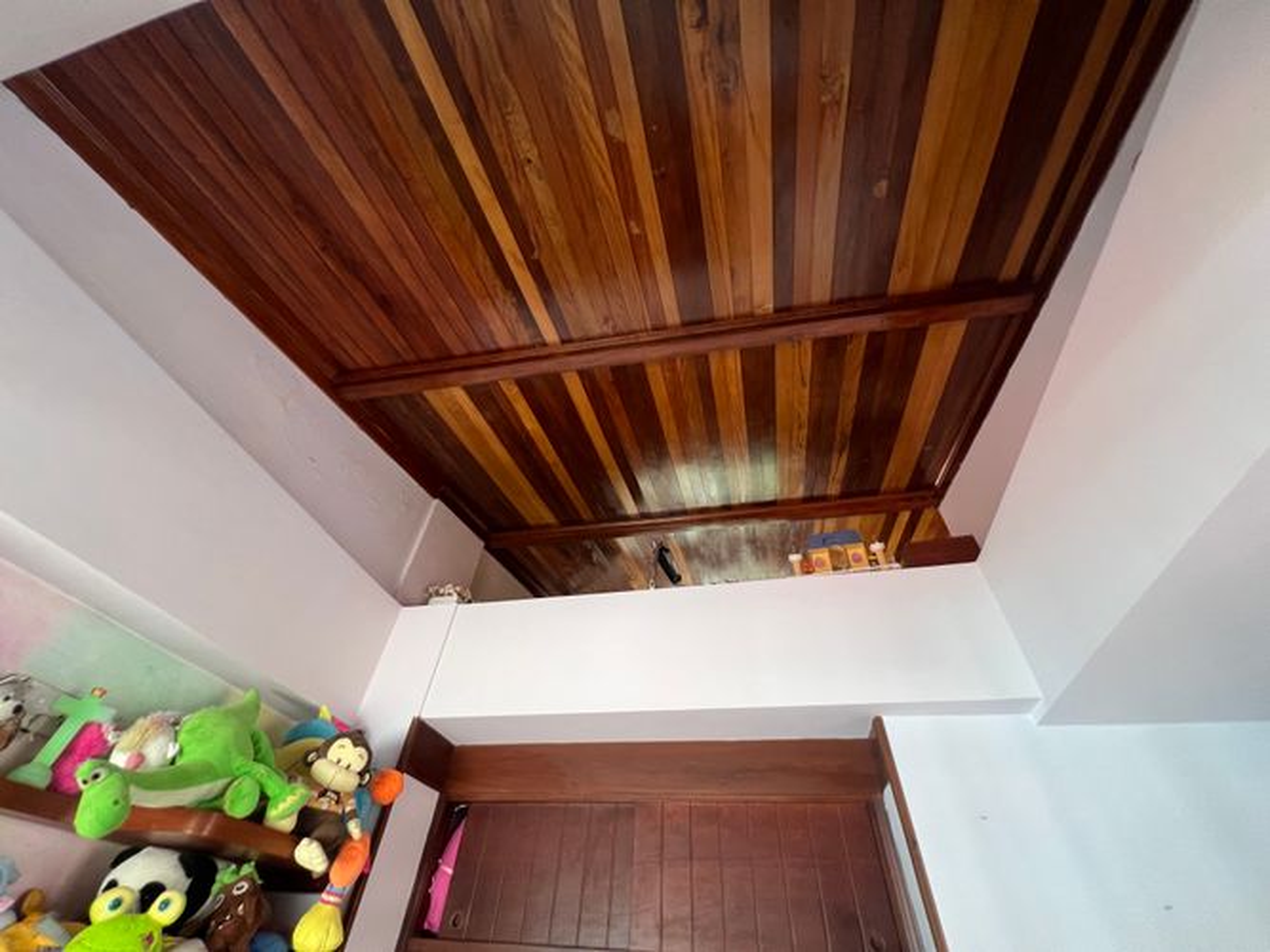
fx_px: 477
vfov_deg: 89.9
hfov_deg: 106.2
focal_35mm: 13
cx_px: 635
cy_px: 476
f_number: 1.8
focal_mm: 1.57
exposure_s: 1/87
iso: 250
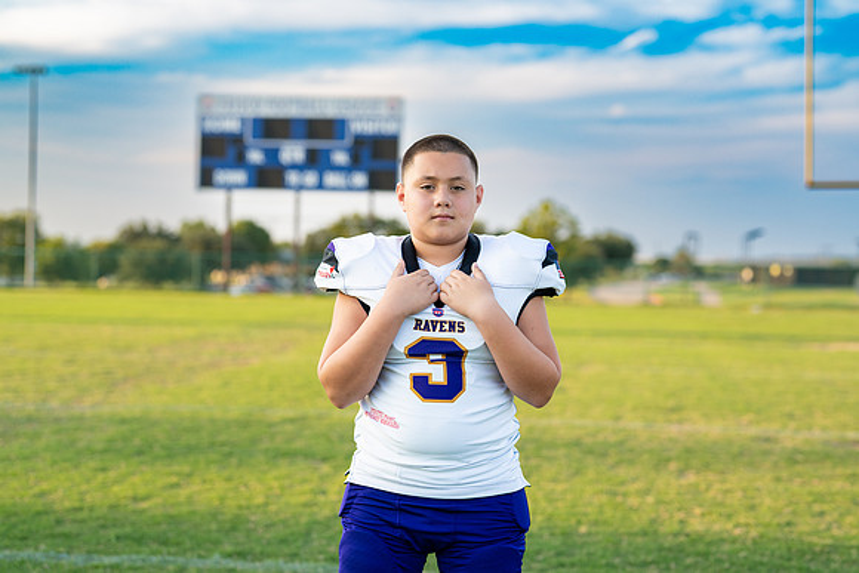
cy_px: 286
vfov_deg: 25.9
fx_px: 1247
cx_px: 435
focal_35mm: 52
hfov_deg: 38.0
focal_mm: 50
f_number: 2
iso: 100
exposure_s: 1/500
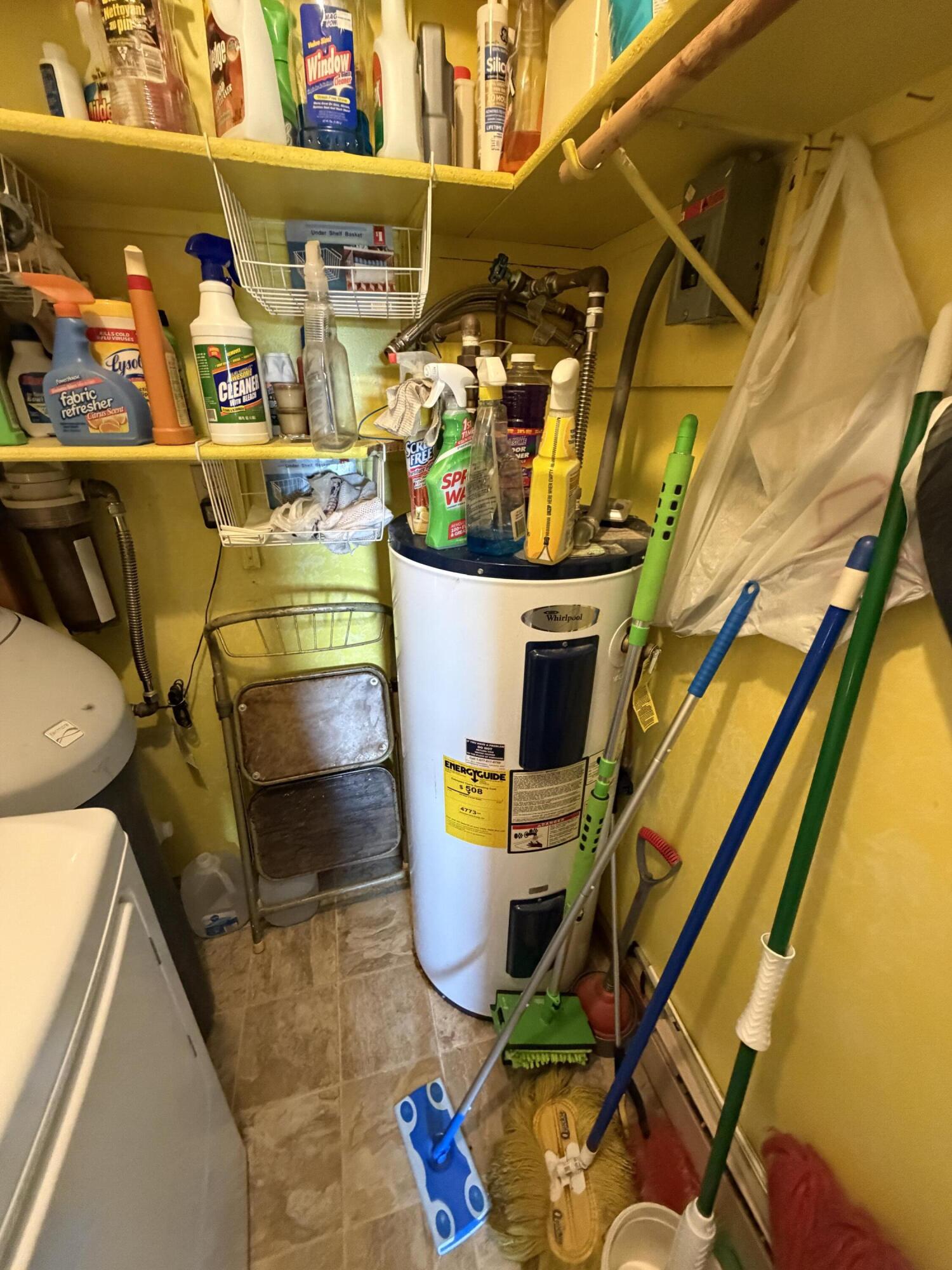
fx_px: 513
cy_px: 635
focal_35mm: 14
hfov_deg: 85.7
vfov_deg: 102.1
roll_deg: -2.4
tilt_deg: -25.5
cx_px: 476
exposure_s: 1/60
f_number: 2.2
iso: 640
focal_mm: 2.22
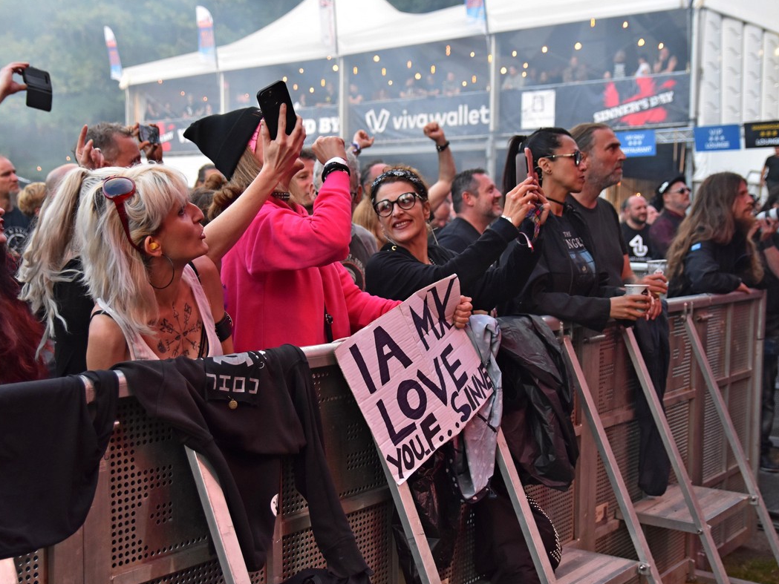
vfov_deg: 32.5
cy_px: 294
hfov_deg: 42.5
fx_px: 1003
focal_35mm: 45
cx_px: 404
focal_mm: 27
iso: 1250
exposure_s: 1/1000
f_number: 2.8
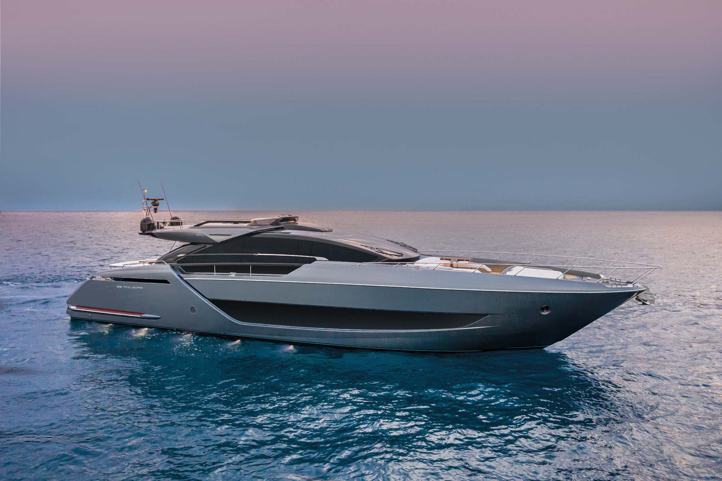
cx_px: 361
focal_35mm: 28
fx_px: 561
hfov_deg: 65.5
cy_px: 240
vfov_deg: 46.4
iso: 400
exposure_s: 1/120
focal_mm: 10.26
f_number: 5
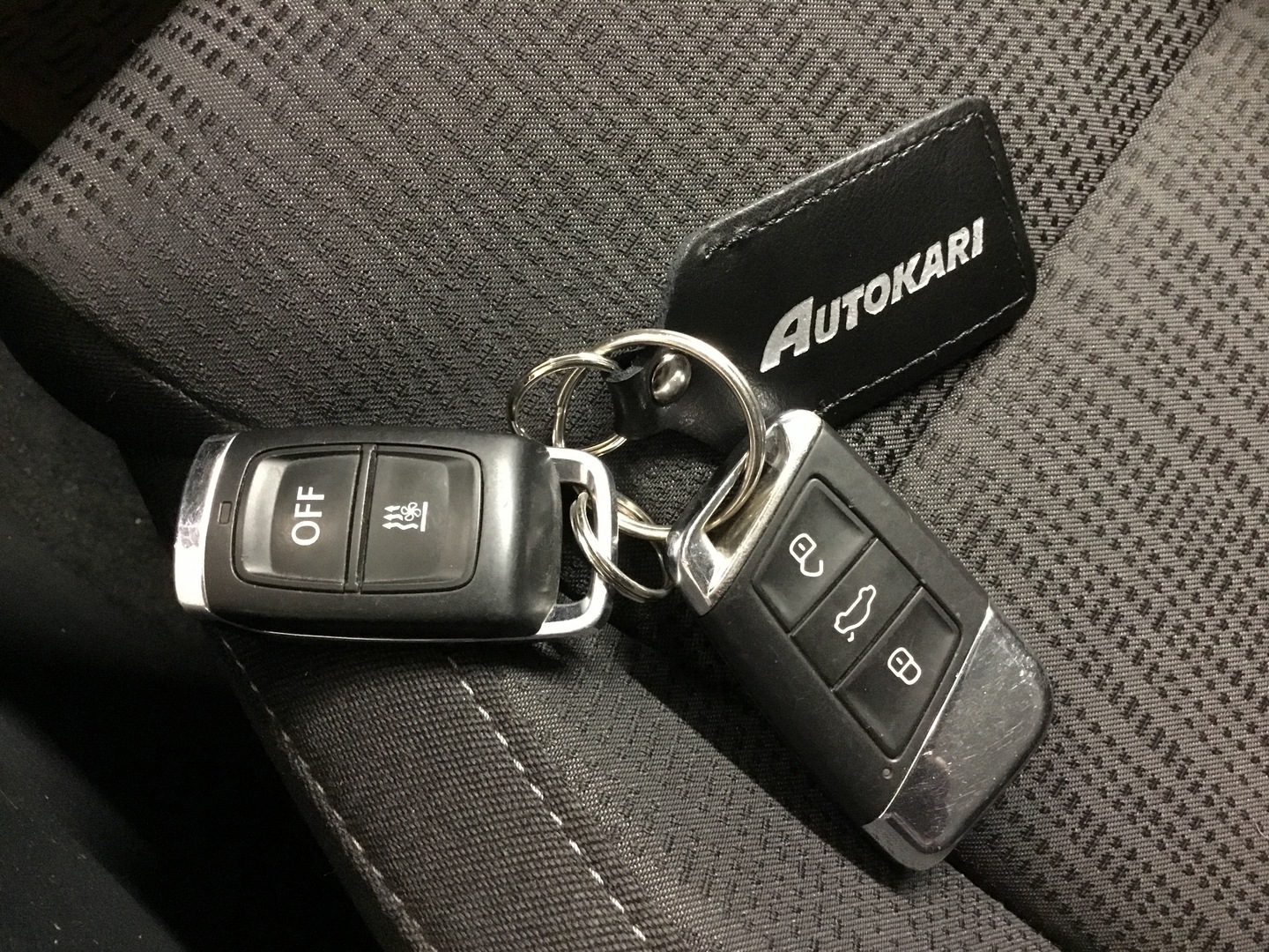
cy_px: 476
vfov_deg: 45.4
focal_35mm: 31
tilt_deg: -74.5
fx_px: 1136
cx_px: 634
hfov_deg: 58.4
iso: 640
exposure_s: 1/17
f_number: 2.4
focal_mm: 3.3
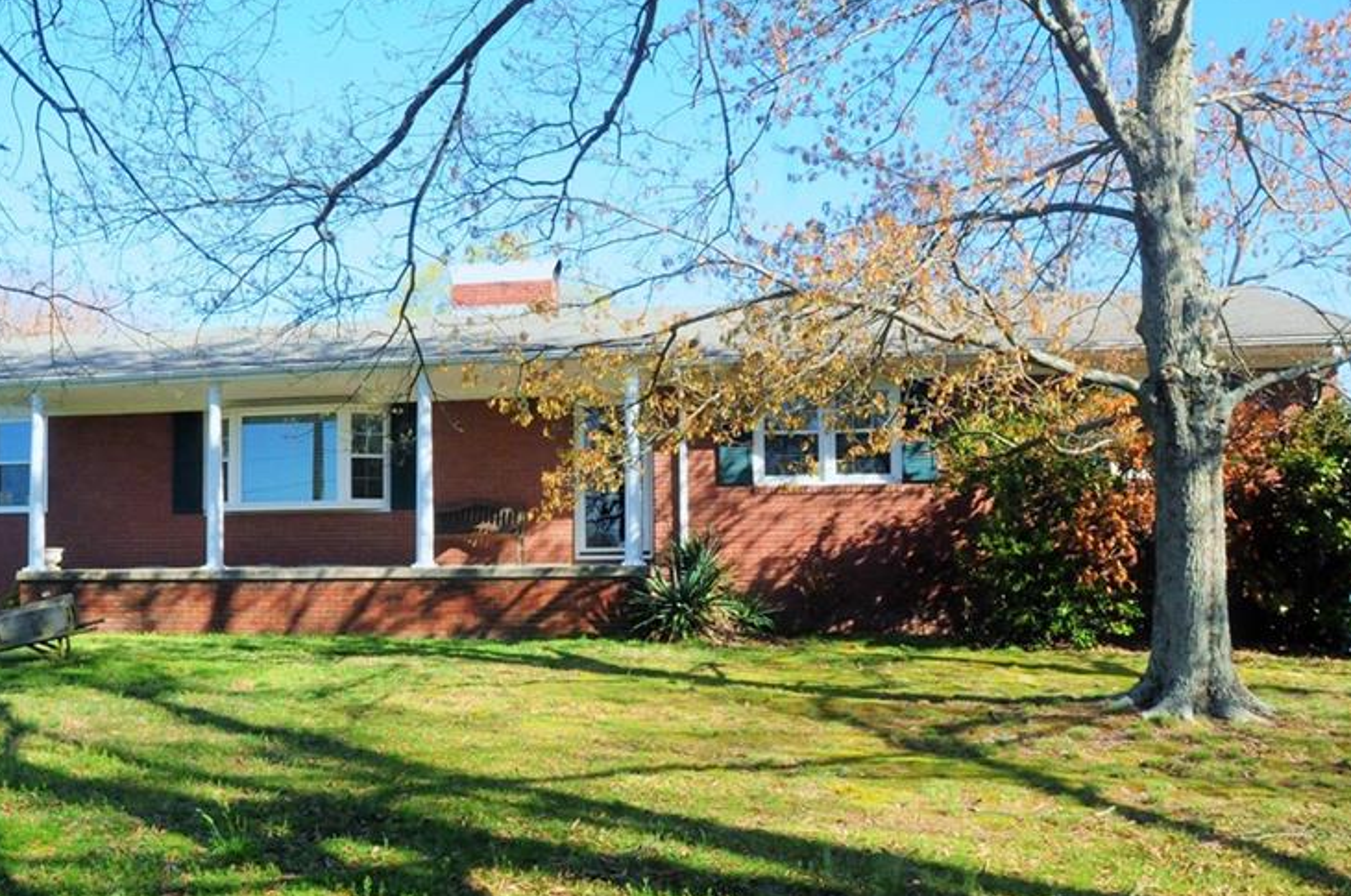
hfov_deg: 24.2
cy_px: 557
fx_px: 3147
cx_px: 551
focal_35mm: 84
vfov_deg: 16.2
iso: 1250
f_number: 14
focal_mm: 40
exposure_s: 1/250
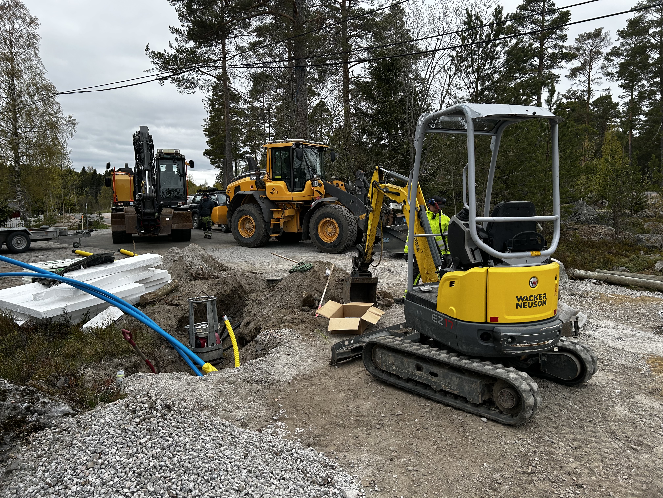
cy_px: 249
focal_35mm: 26
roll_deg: -0.6
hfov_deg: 67.3
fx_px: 498
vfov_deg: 53.1
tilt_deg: -7.1
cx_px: 332
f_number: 1.5
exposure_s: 1/1068
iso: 50
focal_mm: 5.7
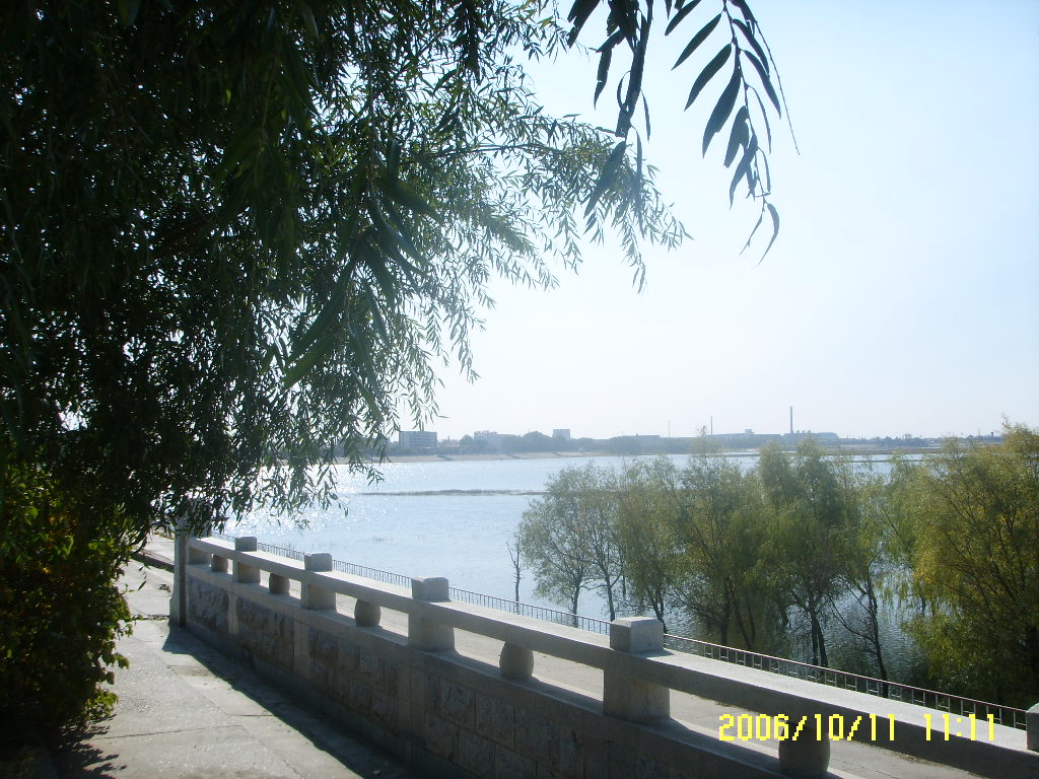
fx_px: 1171
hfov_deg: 47.9
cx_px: 520
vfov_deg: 36.8
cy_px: 390
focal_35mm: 39
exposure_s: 1/350
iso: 50
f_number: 6.3
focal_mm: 6.6
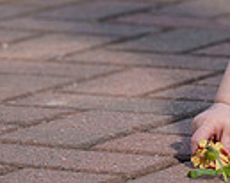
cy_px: -114
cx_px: 498
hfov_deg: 4.3
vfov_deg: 3.5
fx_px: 3034
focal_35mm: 446
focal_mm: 91
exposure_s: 1/200
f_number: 5
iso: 500
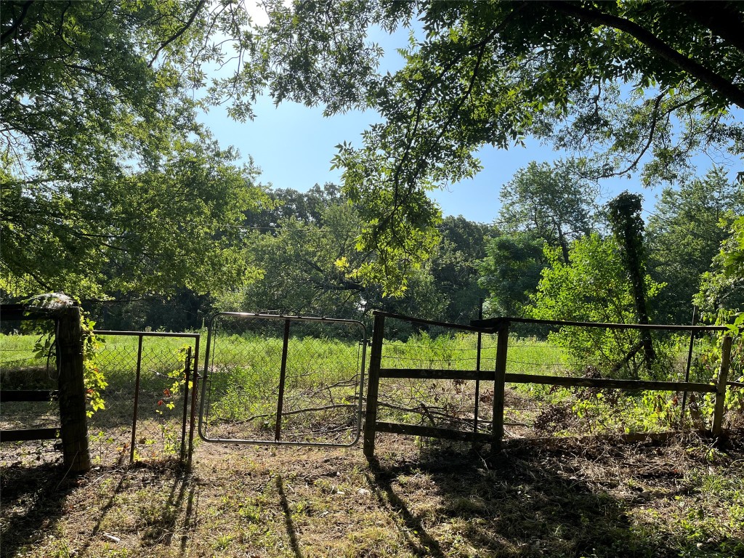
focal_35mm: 26
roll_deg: -2.8
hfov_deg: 67.3
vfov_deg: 53.1
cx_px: 372
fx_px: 559
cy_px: 279
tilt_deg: +5.9
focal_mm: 5.1
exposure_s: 1/1600
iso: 50
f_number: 1.6
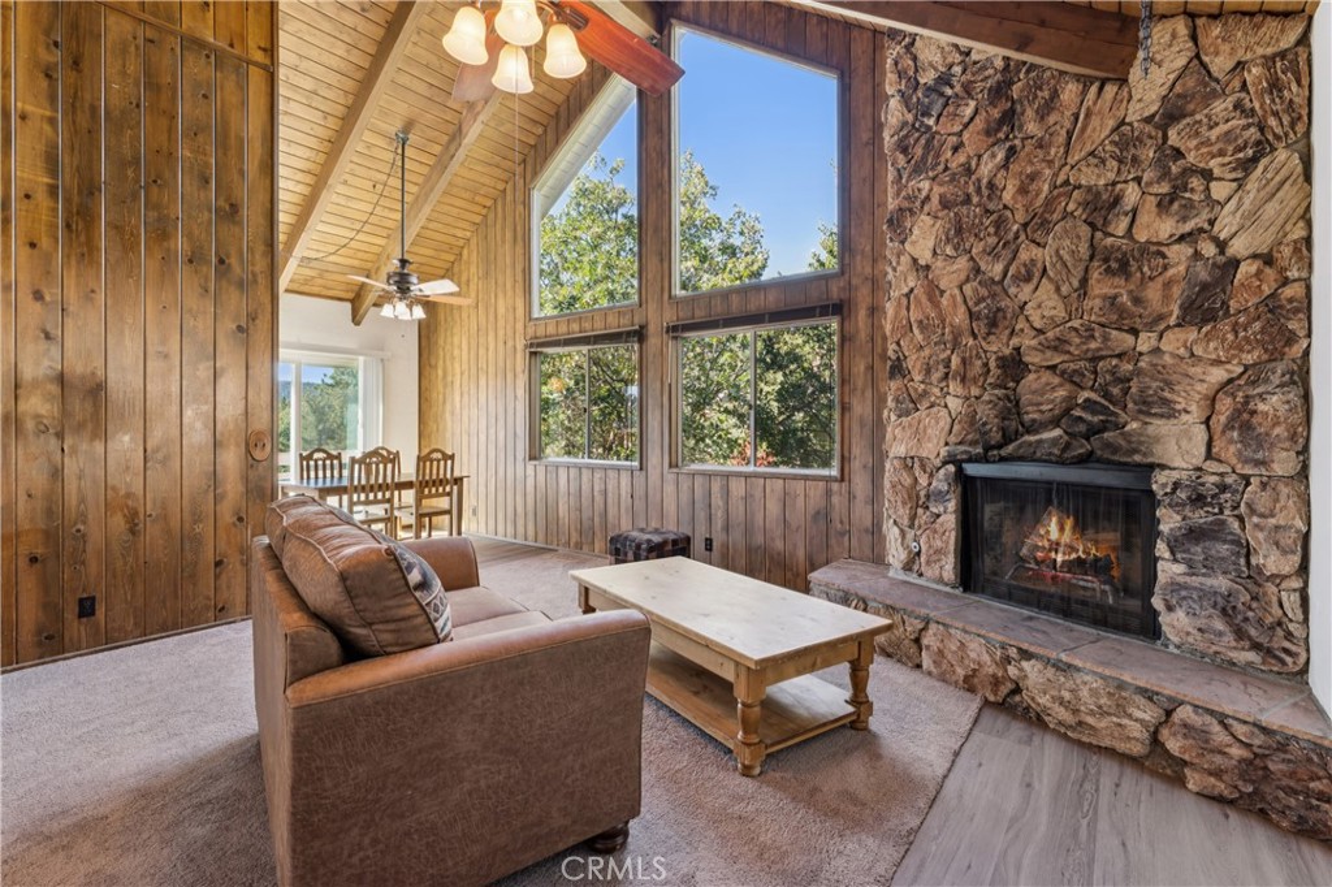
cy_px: 444
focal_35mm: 16
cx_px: 666
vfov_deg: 73.0
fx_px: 599
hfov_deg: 96.0
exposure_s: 1/2.5
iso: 100
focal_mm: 16.2
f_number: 13
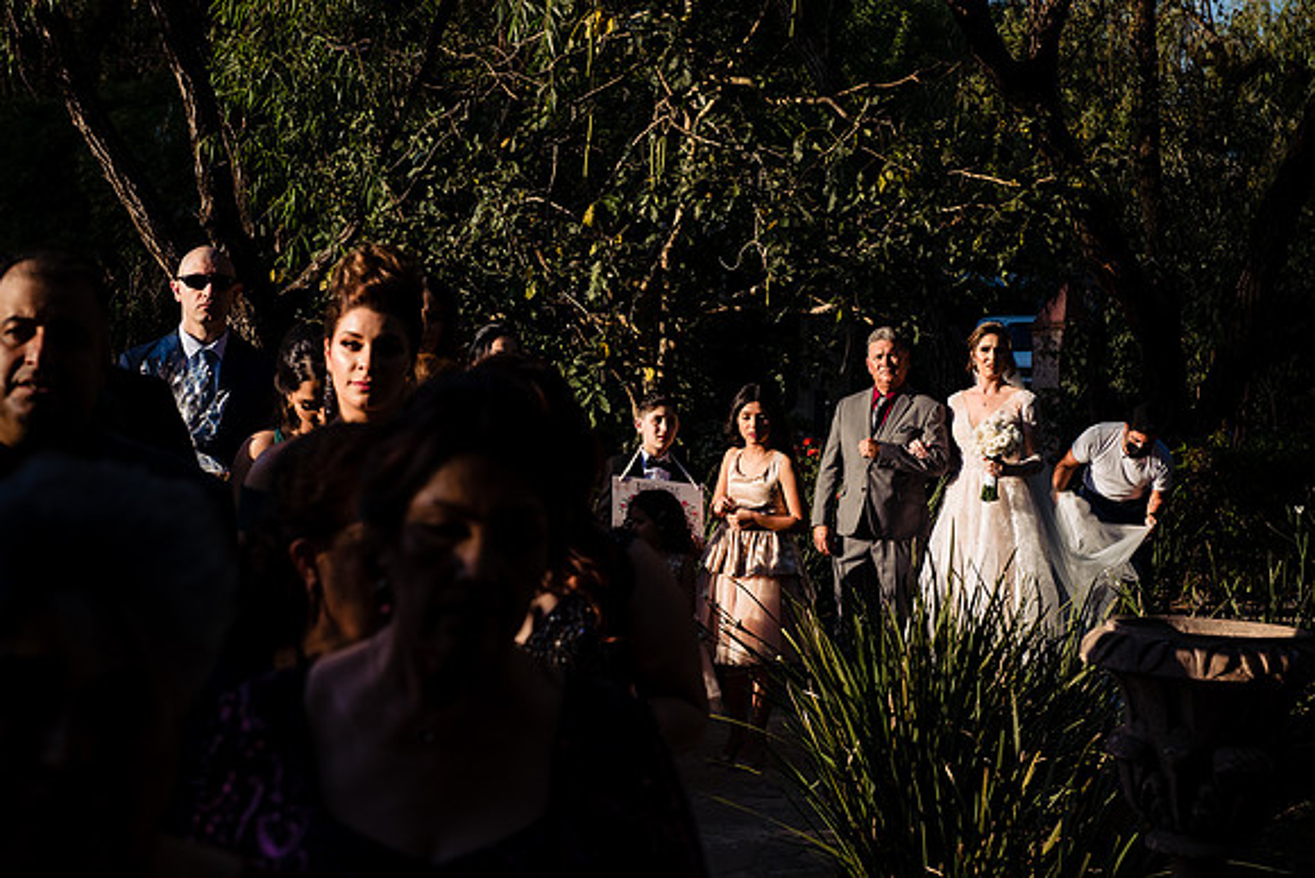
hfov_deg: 28.5
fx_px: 2592
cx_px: 663
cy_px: 439
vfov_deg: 19.2
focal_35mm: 71
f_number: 6.3
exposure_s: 1/2500
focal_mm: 70
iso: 1000
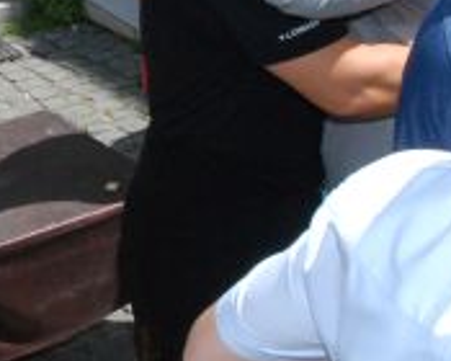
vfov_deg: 16.4
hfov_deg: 20.3
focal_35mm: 93
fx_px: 1241
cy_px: 70
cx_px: 72
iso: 1000
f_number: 18
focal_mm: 18
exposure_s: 1/200
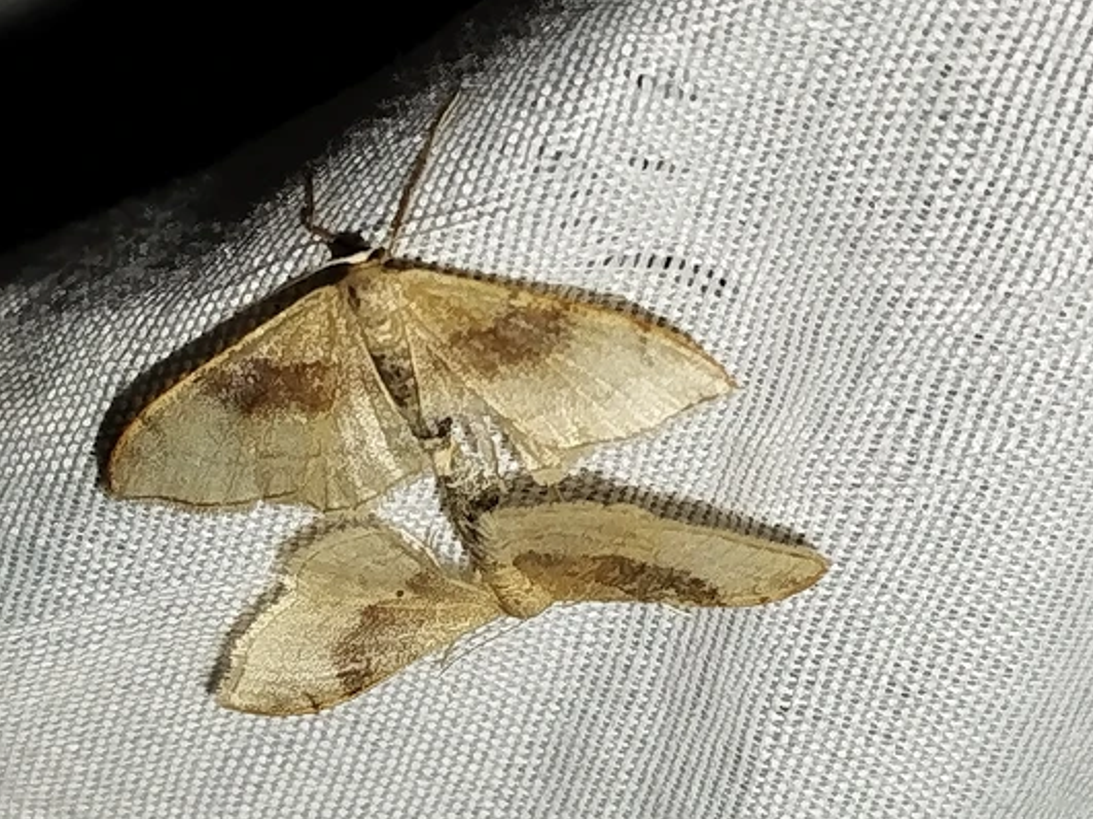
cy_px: 467
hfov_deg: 18.5
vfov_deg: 14.0
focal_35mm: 106
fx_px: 3346
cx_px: 510
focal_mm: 5.31
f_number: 1.7
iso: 125
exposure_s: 1/50
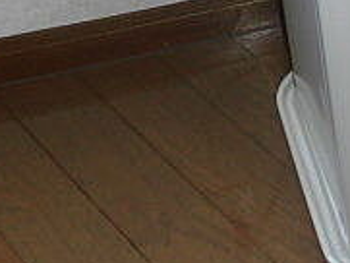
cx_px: 563
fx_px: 860
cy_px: -143
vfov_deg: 15.8
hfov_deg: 19.3
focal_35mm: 85
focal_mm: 4.3
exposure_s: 1/50
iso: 100
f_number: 3.1
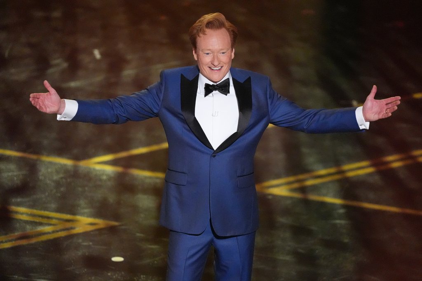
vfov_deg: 2.3
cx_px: 211
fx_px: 7031
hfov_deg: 3.4
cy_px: 140
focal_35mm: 600
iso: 10000
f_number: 4
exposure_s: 1/640
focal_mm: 600
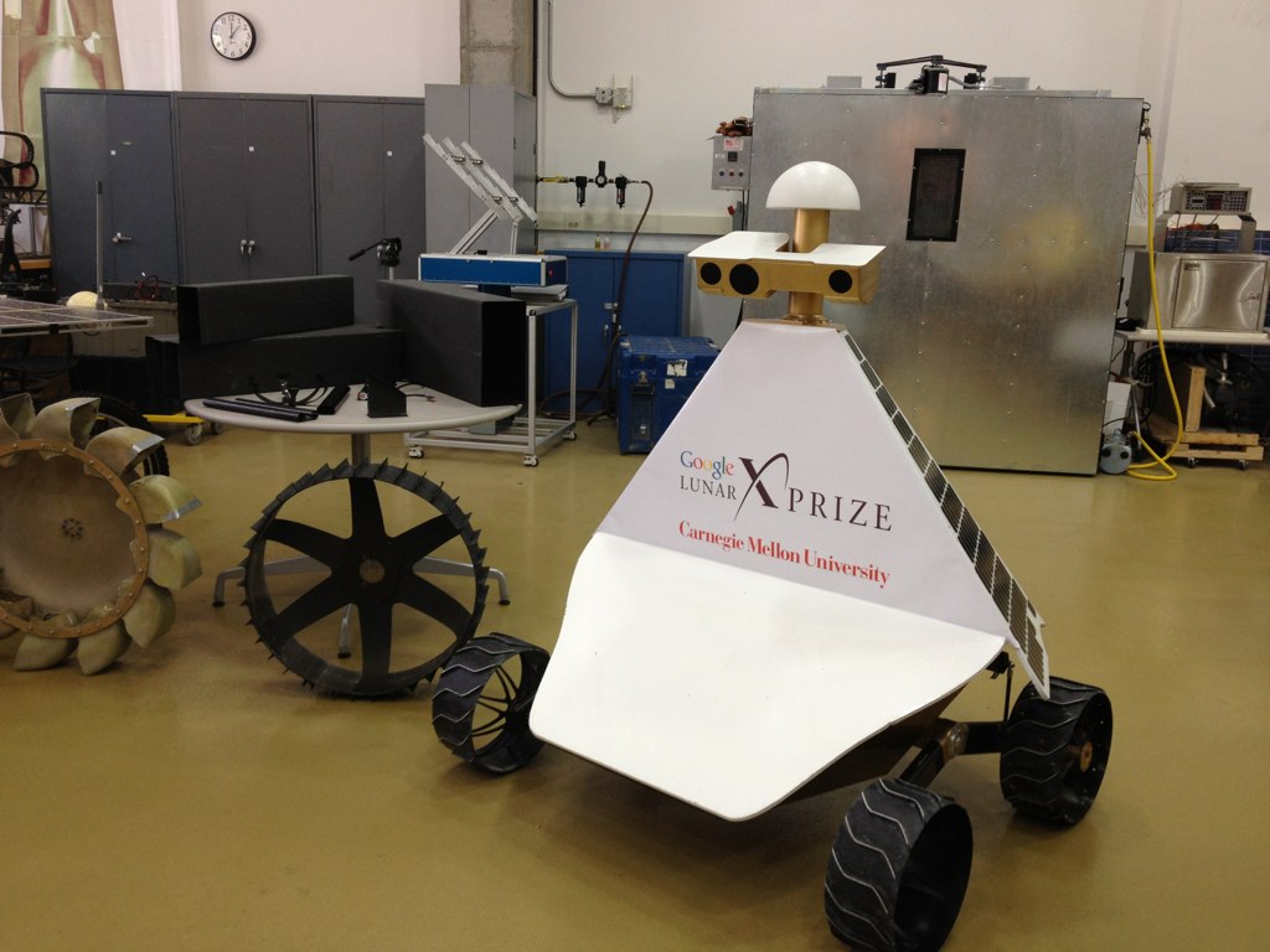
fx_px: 1284
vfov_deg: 40.7
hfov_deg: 52.6
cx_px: 635
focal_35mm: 35
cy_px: 476
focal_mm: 4.28
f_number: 2.4
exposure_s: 1/24
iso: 64
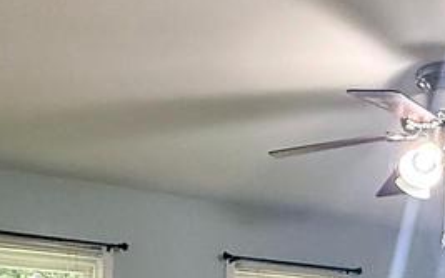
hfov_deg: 35.7
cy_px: 443
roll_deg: -2.8
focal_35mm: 57
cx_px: 227
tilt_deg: -4.4
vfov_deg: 19.2
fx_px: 691
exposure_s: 1/60
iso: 500
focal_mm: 2.22
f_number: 2.2
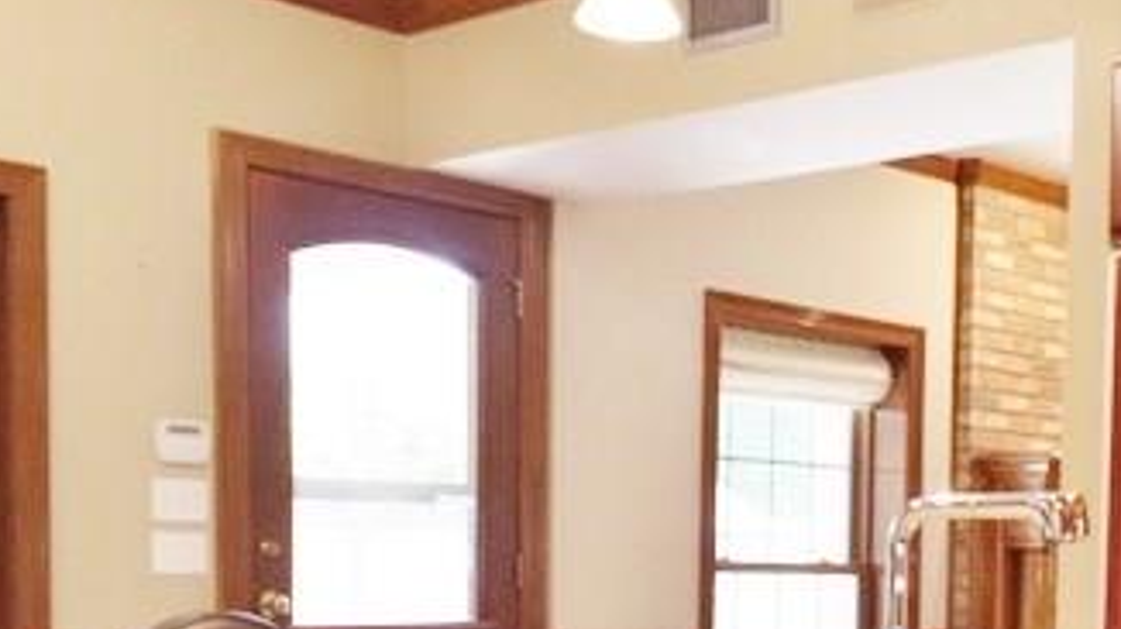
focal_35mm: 62
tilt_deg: -2.8
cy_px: 681
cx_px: 853
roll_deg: -1.6
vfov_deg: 18.7
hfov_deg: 33.1
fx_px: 1842
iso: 40
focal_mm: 4.15
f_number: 2.2
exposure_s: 1/30
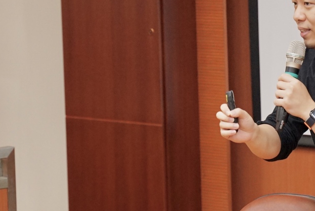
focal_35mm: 231
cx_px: 260
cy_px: 71
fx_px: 2022
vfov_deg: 6.0
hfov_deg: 8.9
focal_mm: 75
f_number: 4
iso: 1600
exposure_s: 1/160
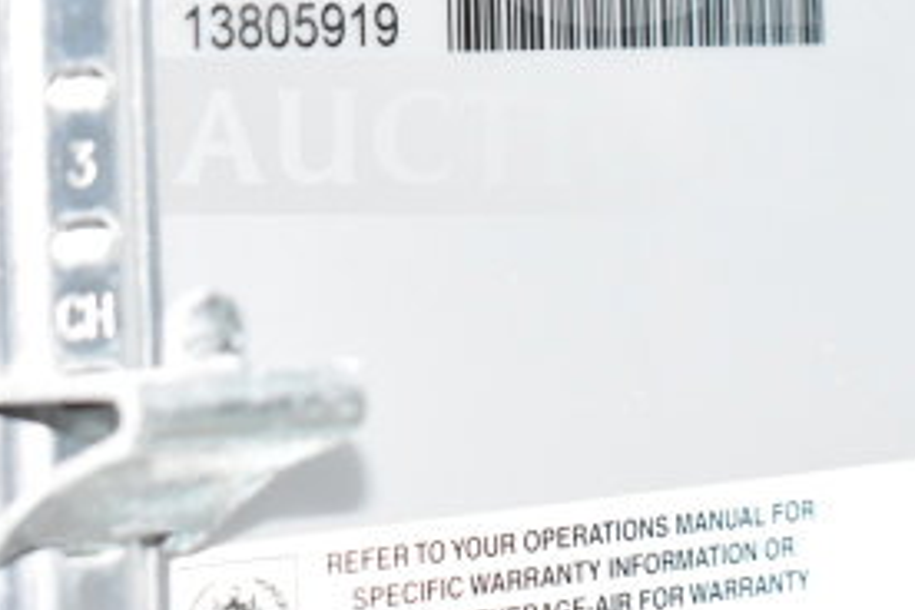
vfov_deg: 9.1
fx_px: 3789
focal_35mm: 149
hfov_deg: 13.8
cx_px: 520
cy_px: -48
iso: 2800
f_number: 6.3
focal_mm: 45
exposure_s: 1/80
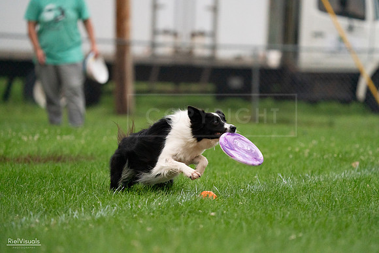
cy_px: 126
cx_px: 190
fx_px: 3875
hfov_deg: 5.6
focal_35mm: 368
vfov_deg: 3.7
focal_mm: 368
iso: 6400
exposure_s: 1/1600
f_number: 6.3
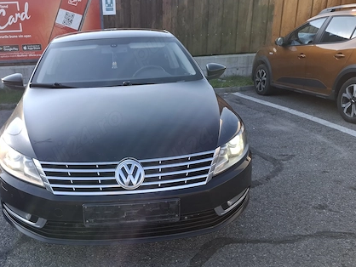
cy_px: 161
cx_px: 127
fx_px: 340
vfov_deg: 42.8
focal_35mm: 33
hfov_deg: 54.5
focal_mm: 5.54
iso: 50
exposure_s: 1/247
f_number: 1.8
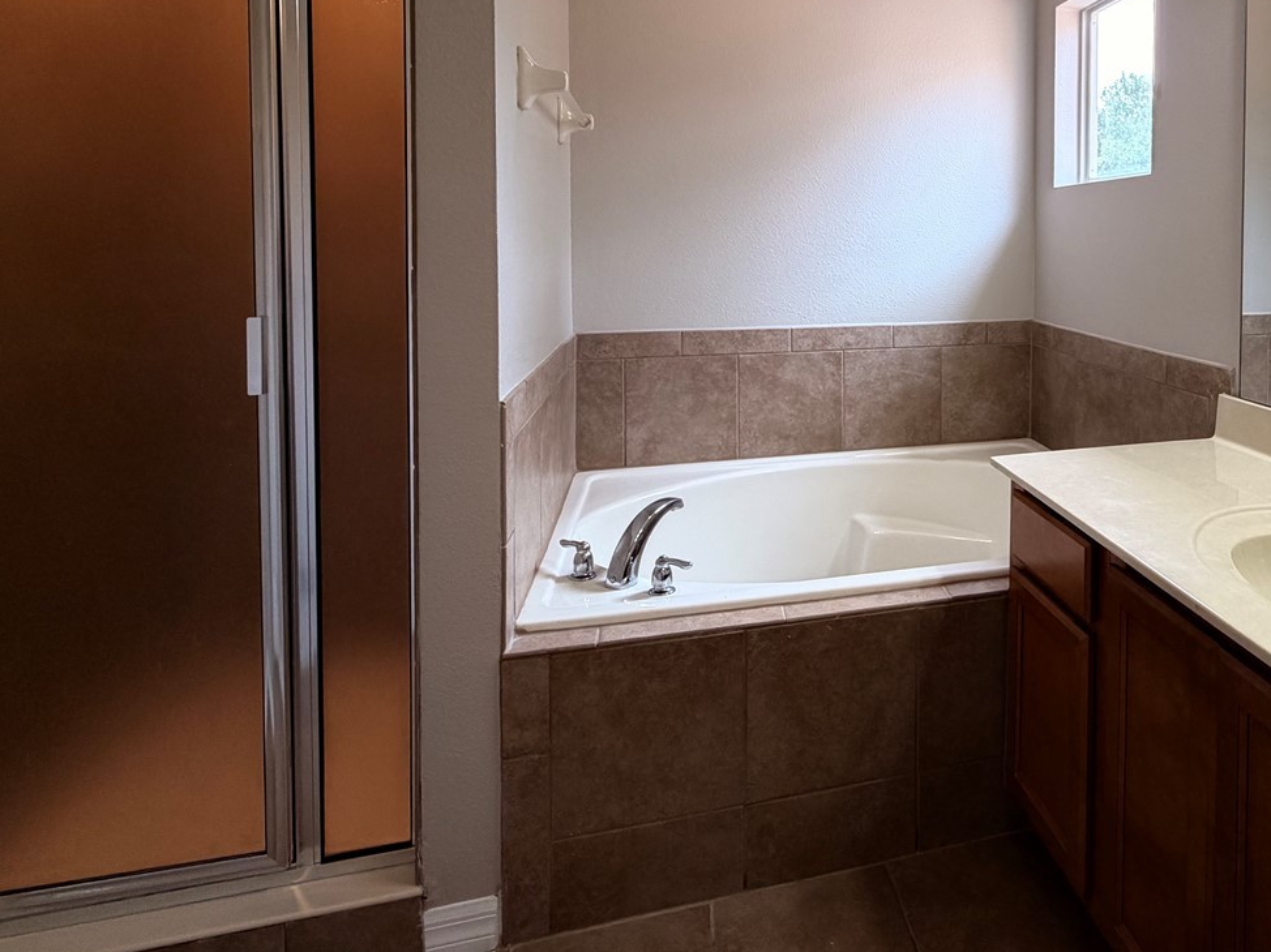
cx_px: 937
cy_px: 266
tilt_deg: -1.9
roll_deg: +0.0
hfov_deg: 69.6
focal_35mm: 23
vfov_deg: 56.6
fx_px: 844
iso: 125
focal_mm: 2.22
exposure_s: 1/120
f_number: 2.2
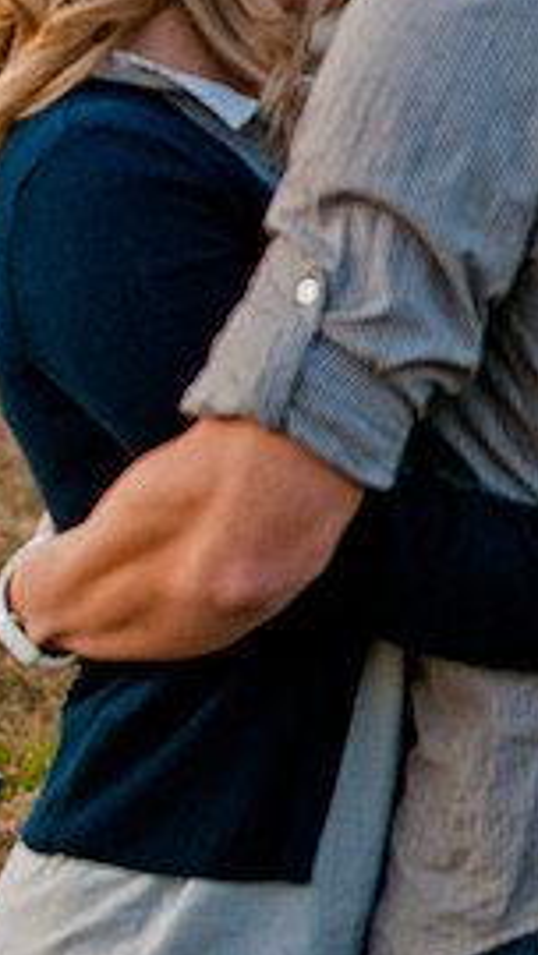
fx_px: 6843
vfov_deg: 8.0
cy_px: 292
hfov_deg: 4.5
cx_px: 1002
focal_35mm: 270
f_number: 5
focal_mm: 80
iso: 400
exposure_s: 1/400
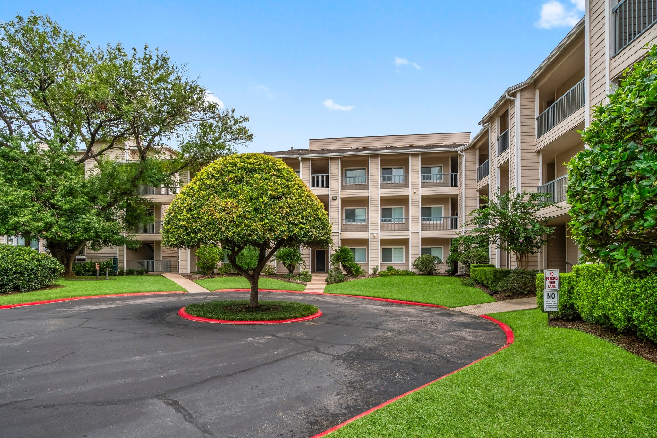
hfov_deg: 100.4
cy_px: 219
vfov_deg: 77.3
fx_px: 274
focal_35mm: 15
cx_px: 328
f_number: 10
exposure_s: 1/200
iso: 800
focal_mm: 10
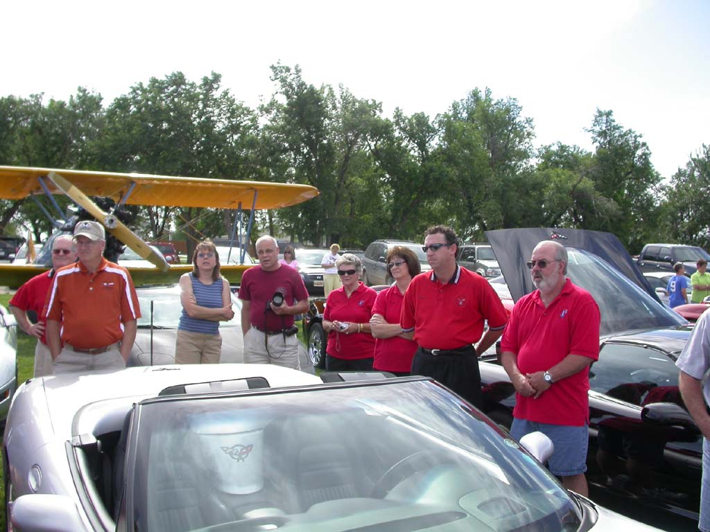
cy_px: 266
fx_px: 779
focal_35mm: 38
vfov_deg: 37.7
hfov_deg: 49.0
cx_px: 355
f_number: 2.6
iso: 100
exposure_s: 1/1000
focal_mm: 7.85
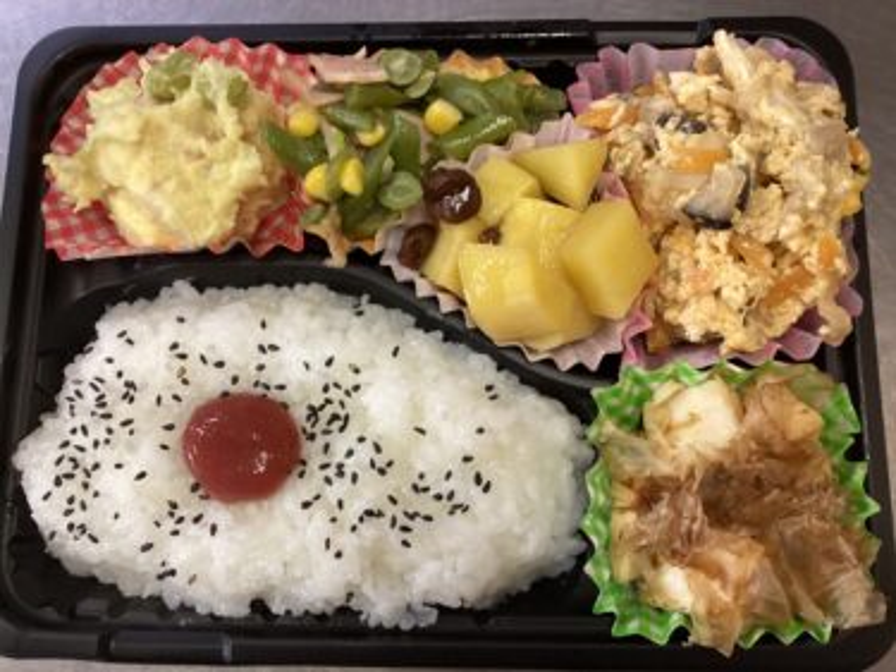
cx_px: 448
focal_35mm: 31
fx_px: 802
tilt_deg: -78.8
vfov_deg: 45.4
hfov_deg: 58.4
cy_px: 336
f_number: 2.4
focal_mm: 3.3
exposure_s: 1/50
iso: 160
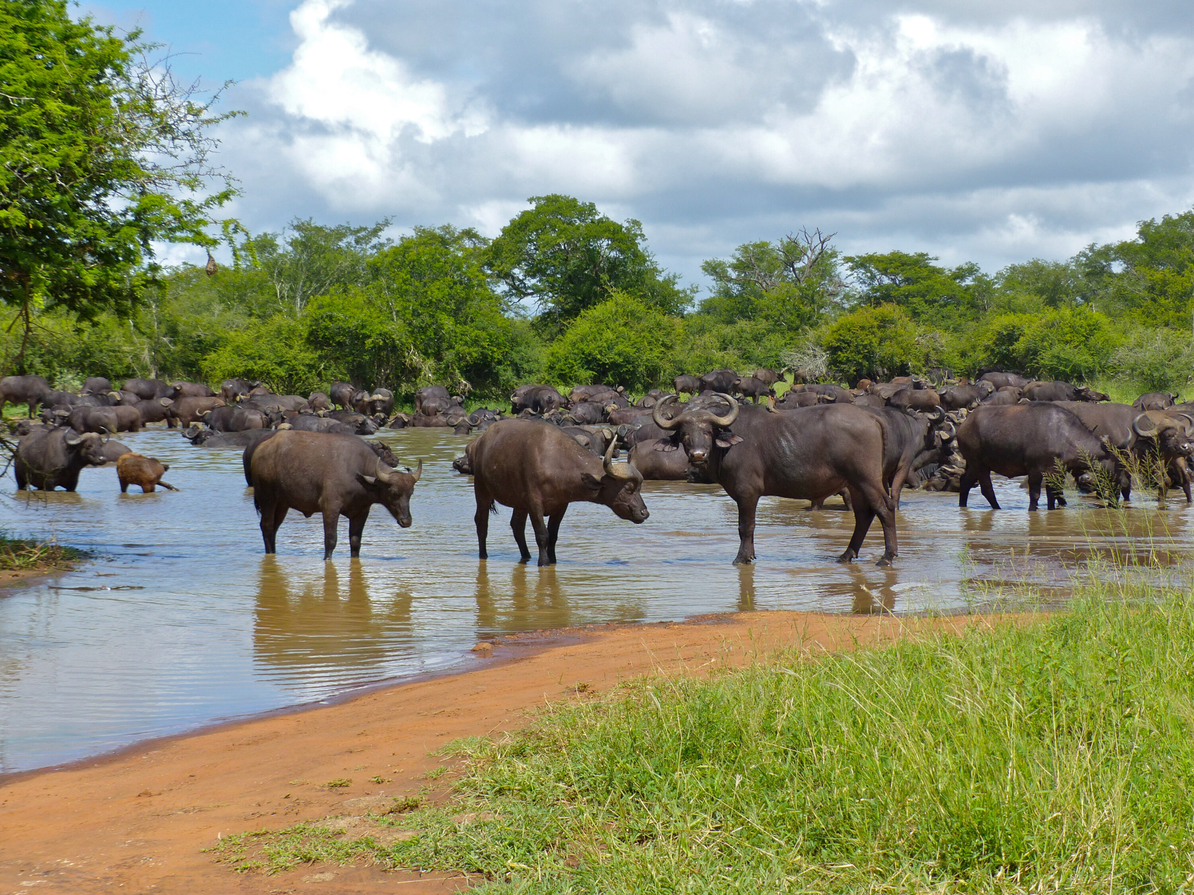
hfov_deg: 30.7
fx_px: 2173
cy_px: 448
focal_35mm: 63
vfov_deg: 23.3
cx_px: 597
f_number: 2.8
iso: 100
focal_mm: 11.4
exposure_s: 1/2000
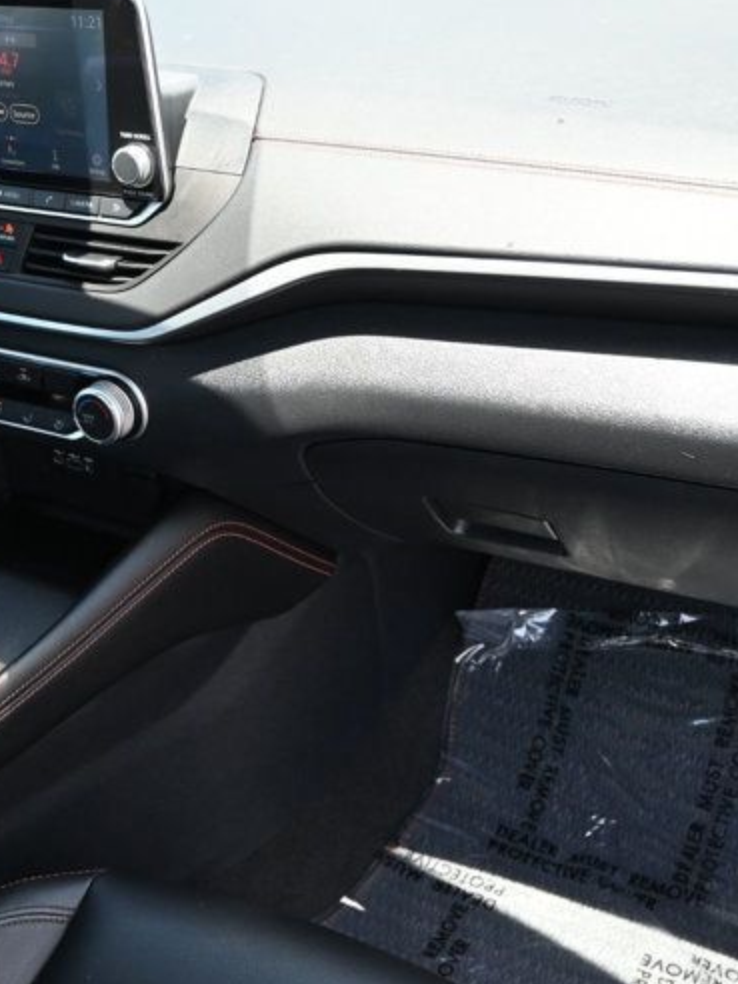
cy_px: 554
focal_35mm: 51
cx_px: 260
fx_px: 1450
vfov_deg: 37.4
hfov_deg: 28.4
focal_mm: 17
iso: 400
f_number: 3.5
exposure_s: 1/160
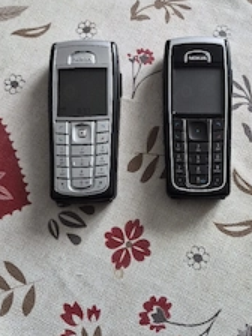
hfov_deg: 34.7
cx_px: 174
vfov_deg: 45.6
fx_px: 398
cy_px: 138
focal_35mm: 41
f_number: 1.8
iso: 500
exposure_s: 1/100
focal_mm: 5.4
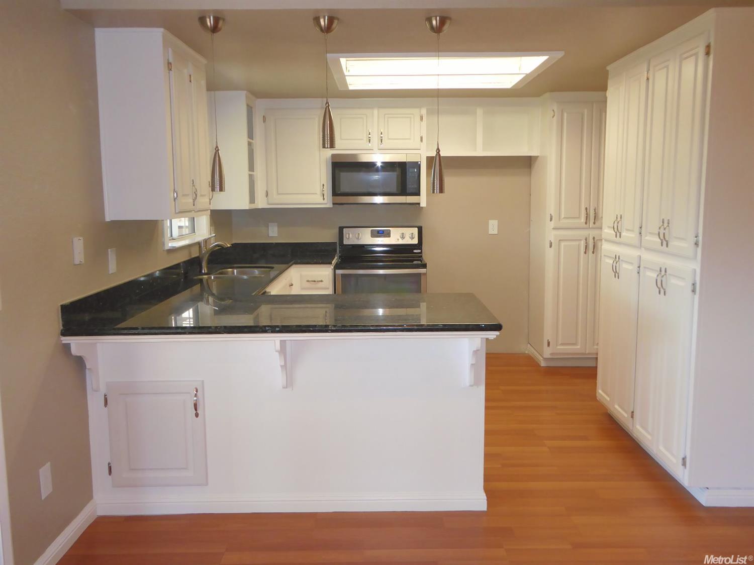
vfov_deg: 45.4
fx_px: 675
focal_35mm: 31
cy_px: 282
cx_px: 377
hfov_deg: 58.4
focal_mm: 5.4
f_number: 3.5
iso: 250
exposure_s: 1/60
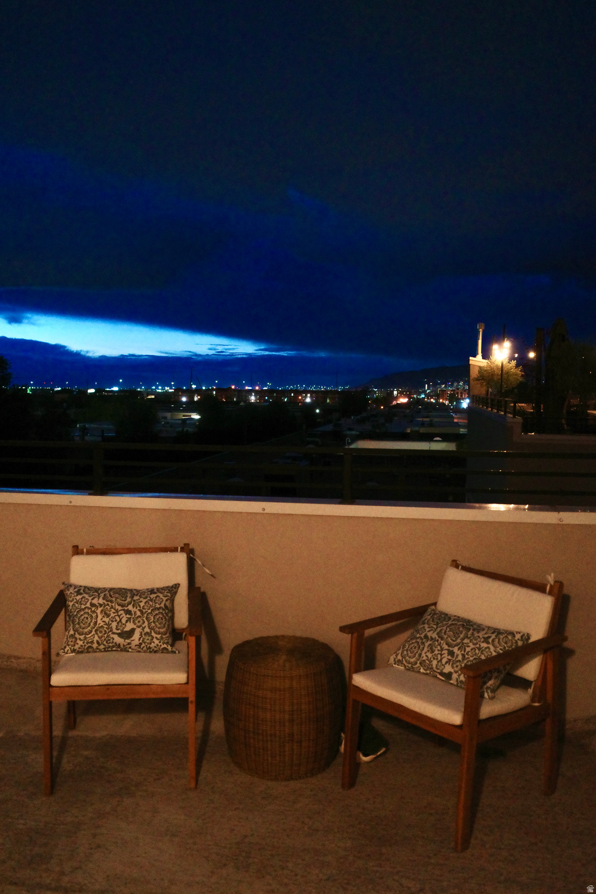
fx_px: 695
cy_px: 447
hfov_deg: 46.4
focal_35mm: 28
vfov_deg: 65.5
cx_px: 298
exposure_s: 1/80
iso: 5000
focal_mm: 18.3
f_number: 2.8
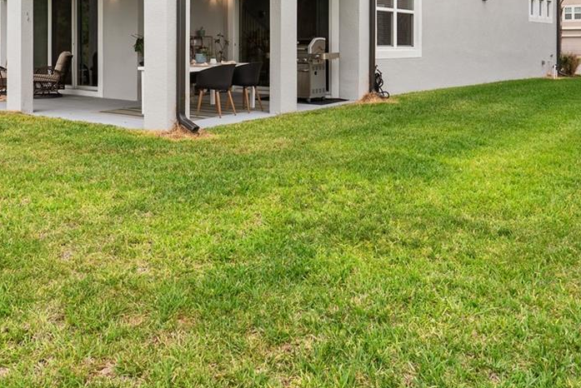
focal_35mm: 39
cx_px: 235
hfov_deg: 49.2
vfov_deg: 32.5
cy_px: 35
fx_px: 630
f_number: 8
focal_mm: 17
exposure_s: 1/10
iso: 100
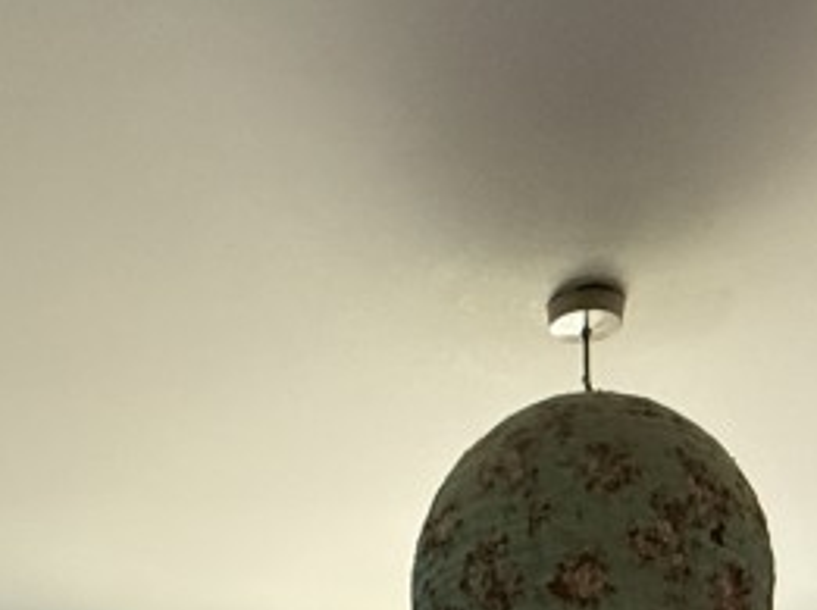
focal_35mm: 55
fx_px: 1296
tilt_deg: -5.2
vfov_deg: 19.7
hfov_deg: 35.0
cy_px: 1095
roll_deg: +0.9
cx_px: 388
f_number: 2.2
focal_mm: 2.22
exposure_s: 1/60
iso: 400
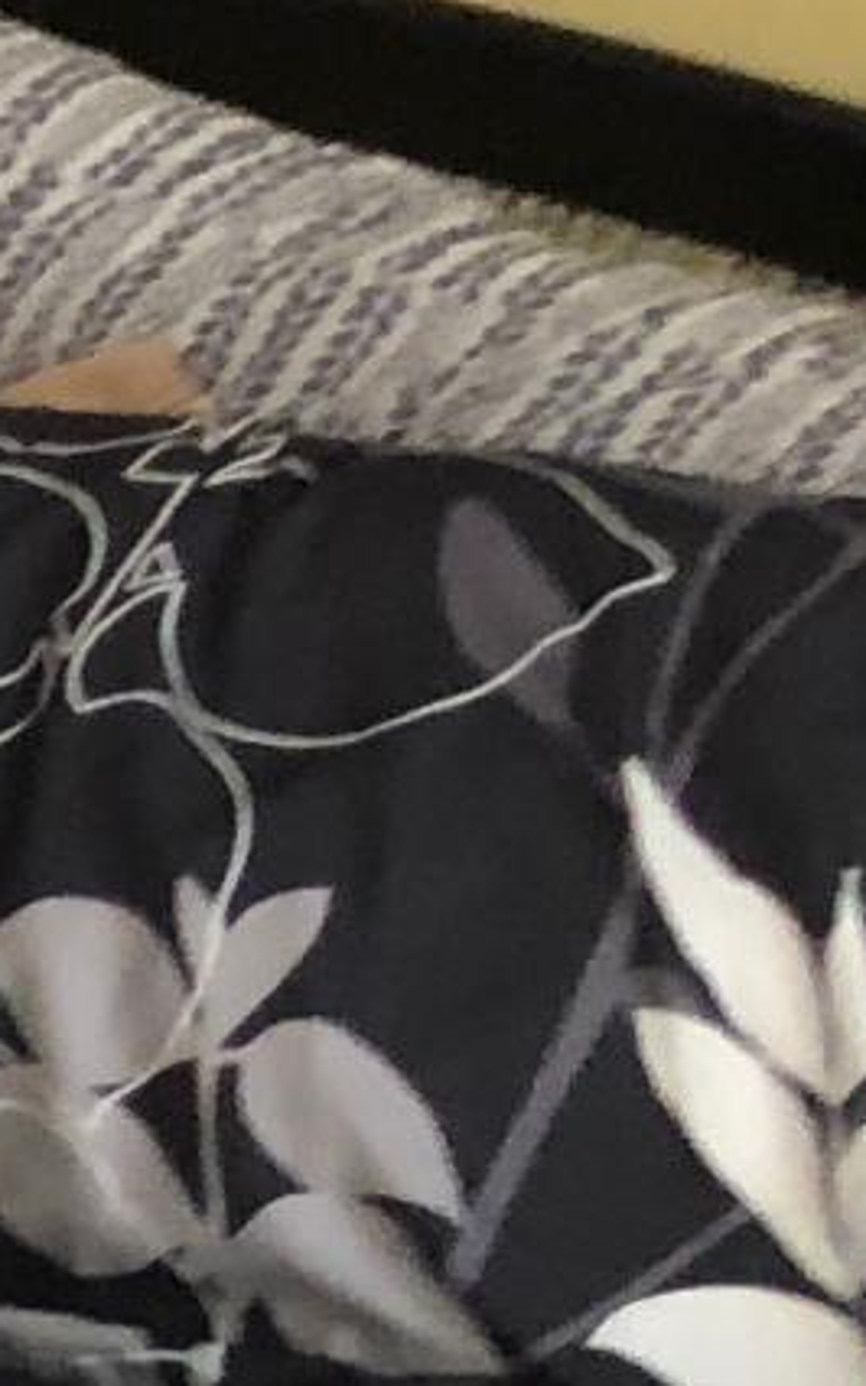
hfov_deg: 5.1
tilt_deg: -11.1
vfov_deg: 10.0
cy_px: 534
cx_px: -3331
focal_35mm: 209
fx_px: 7898
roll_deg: -4.5
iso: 40
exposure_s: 1/15
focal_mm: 3.99
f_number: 1.8
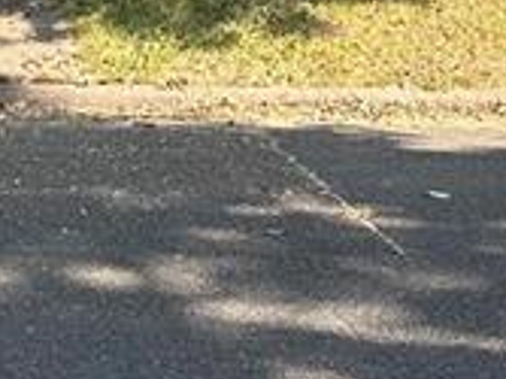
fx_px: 2147
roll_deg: -0.8
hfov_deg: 13.2
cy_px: -340
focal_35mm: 147
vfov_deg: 9.5
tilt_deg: +1.0
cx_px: -55
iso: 80
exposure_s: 1/935
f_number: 1.78
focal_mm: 6.86
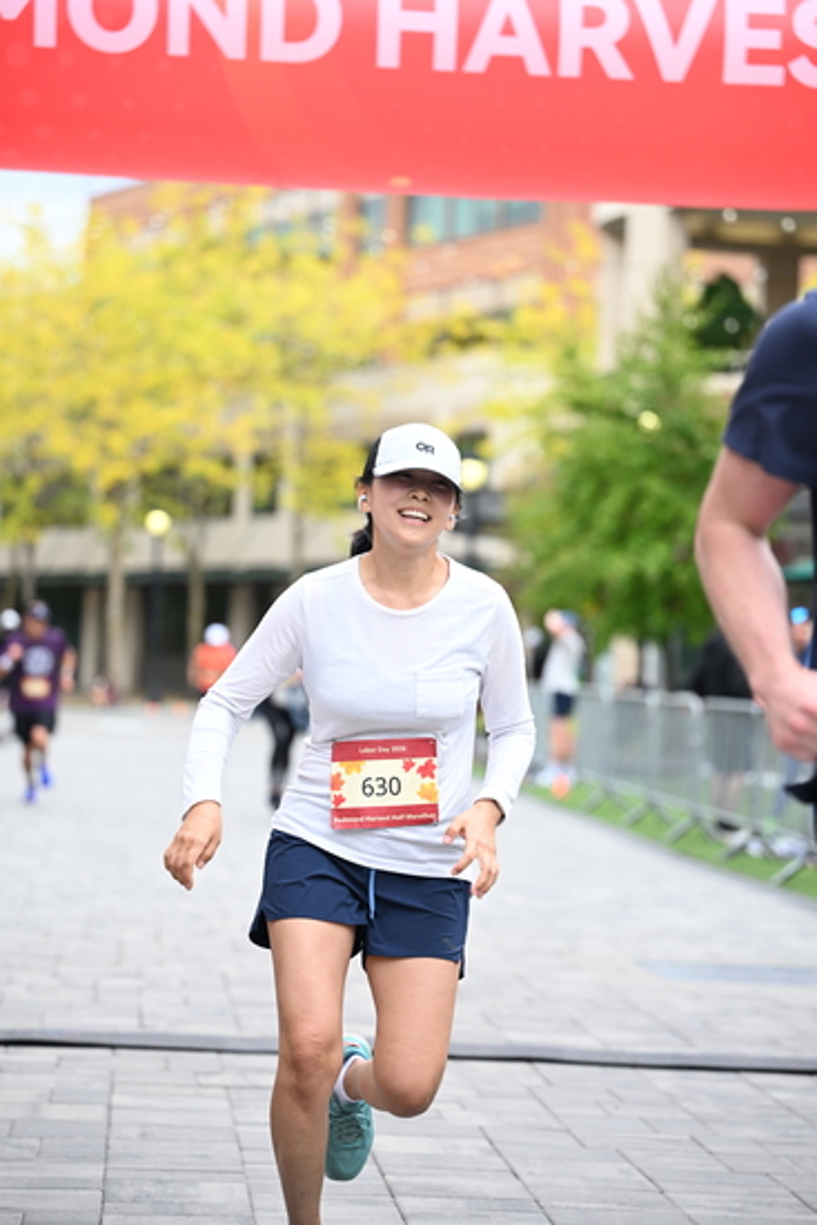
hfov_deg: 14.4
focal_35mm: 95
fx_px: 3232
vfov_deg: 21.5
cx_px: 408
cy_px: 612
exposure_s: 1/1600
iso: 640
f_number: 2.8
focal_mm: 95
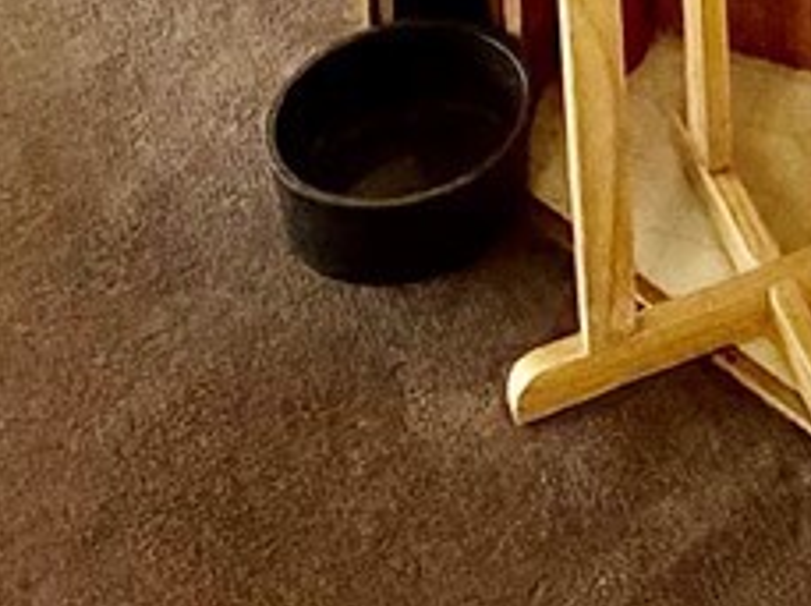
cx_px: 928
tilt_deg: -10.9
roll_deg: -0.3
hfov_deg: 19.1
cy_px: -1063
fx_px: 2292
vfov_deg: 11.2
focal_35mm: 98
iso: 500
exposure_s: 1/60
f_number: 2.2
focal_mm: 2.22
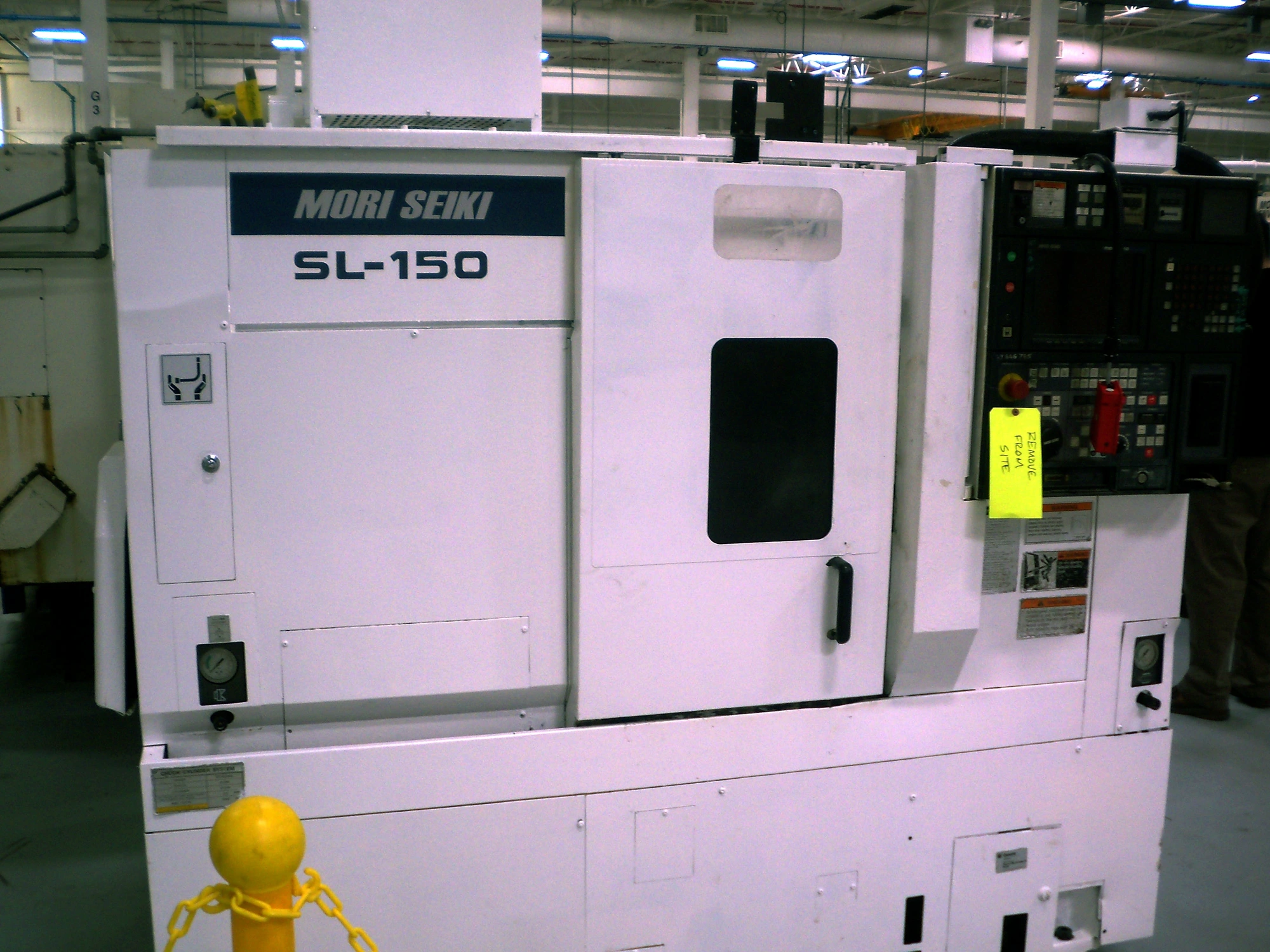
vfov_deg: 37.7
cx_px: 635
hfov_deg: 49.0
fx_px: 1394
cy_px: 476
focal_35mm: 38
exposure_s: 1/25
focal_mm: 6.3
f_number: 3.5
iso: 80
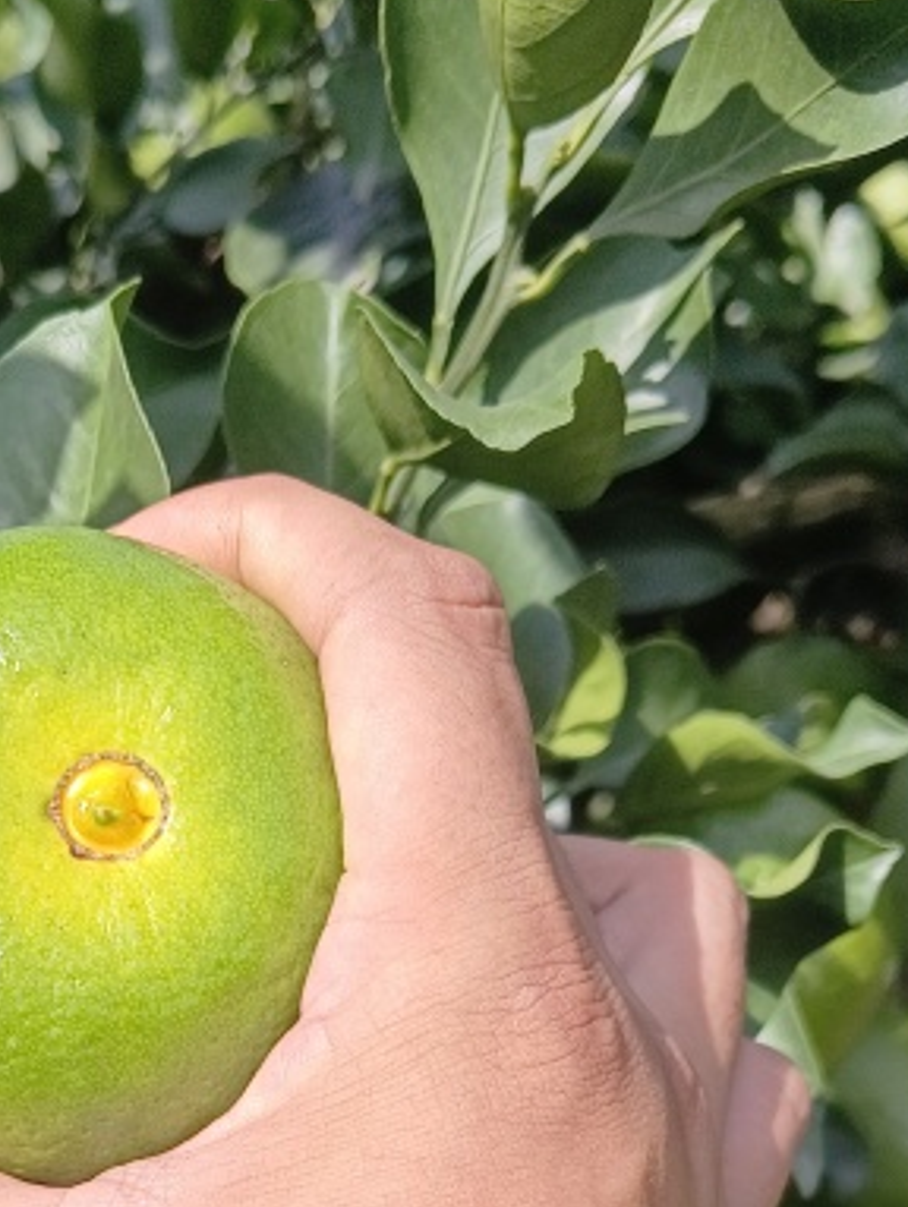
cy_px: 1331
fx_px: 2235
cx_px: 249
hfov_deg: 22.8
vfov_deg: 27.6
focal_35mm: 64
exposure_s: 1/1770
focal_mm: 5.5
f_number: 1.88
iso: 50
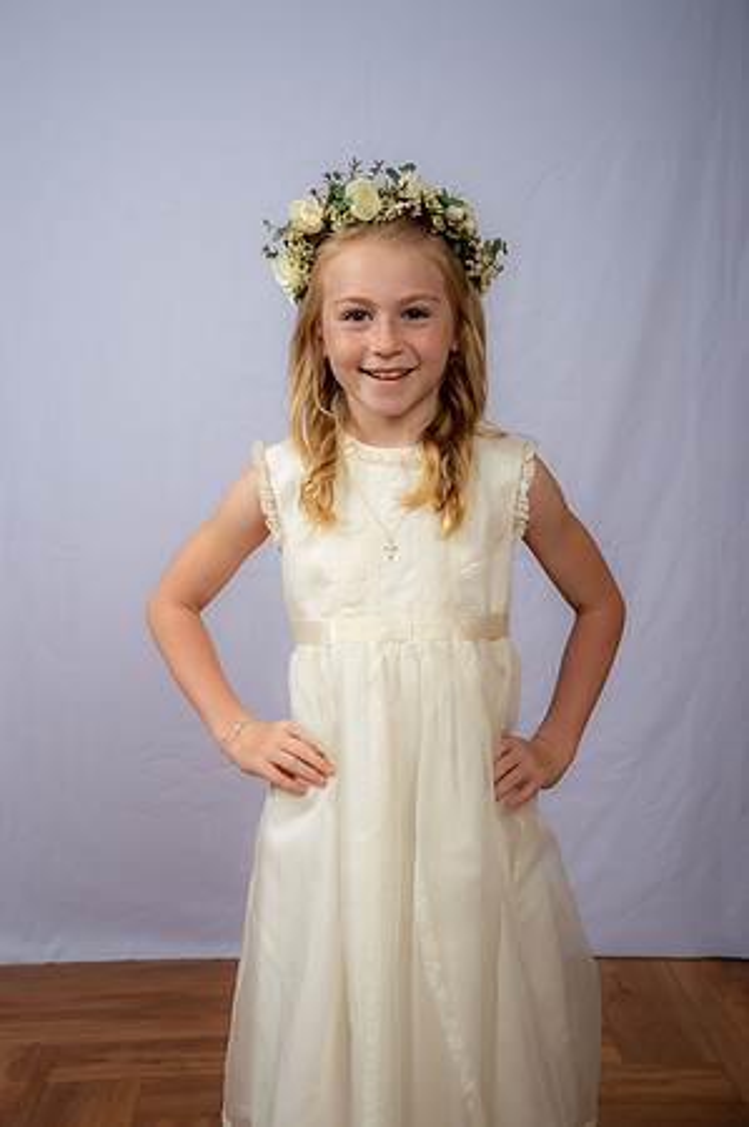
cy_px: 564
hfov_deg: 21.9
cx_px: 374
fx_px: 1939
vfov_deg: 32.4
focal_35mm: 62
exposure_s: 1/160
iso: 250
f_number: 6.3
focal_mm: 62
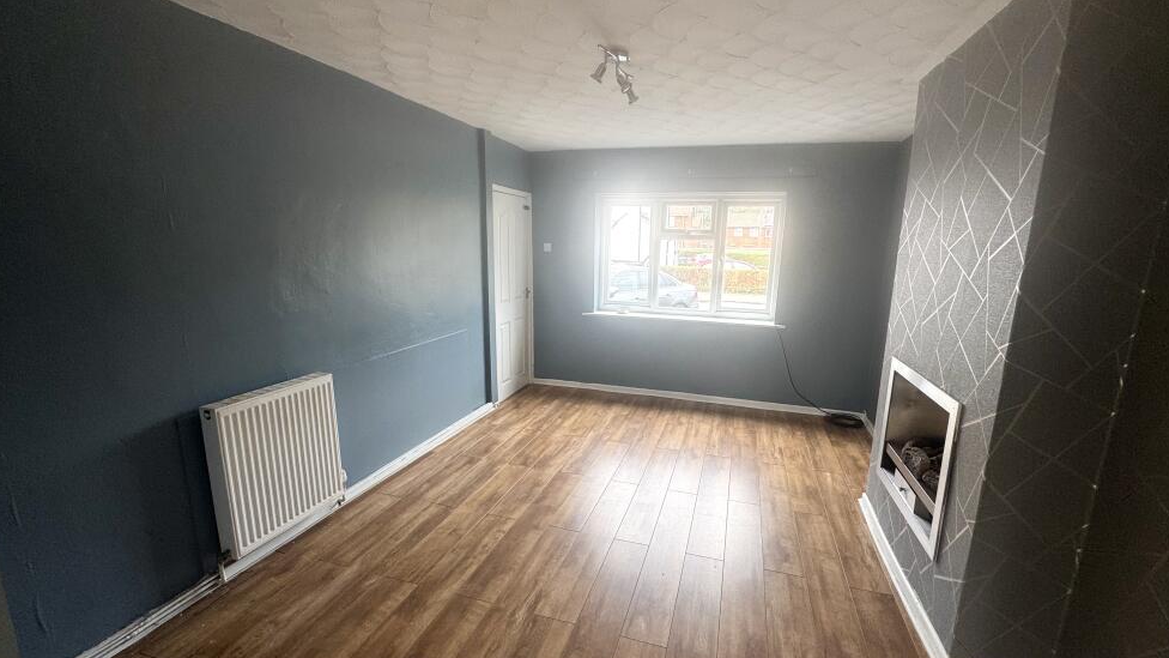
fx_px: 496
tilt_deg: -12.0
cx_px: 601
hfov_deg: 99.3
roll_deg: -1.3
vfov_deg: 67.1
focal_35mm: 16
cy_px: 342
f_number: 2.2
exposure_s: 1/100
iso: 64
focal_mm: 2.22
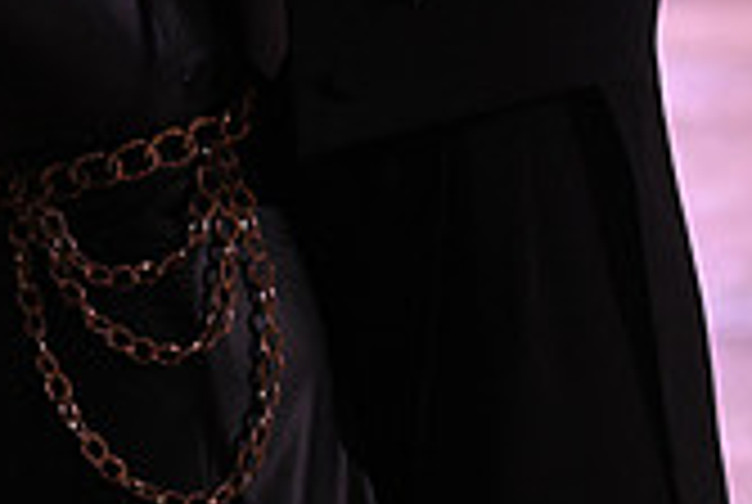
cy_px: -200
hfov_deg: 6.9
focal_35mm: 298
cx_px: 18
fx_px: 6236
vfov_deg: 4.6
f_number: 4
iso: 1600
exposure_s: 1/200
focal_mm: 86
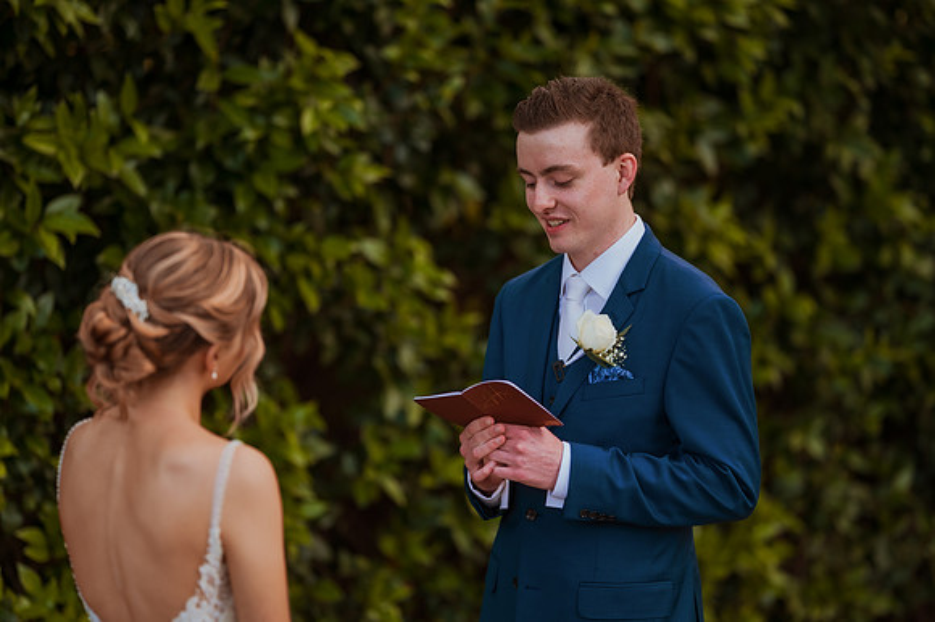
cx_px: 468
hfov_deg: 15.2
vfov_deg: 10.1
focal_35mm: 135
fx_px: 3504
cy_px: 311
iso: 320
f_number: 1.8
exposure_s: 1/640
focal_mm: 135
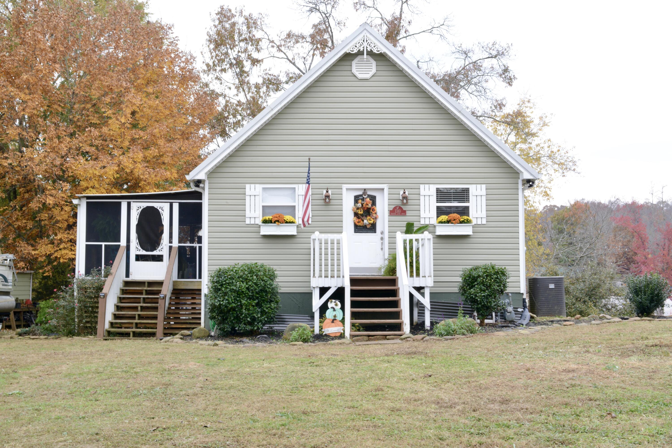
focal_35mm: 50
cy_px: 224
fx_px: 934
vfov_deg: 27.0
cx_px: 336
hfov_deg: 39.6
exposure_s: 1/25
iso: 640
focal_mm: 50
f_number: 22
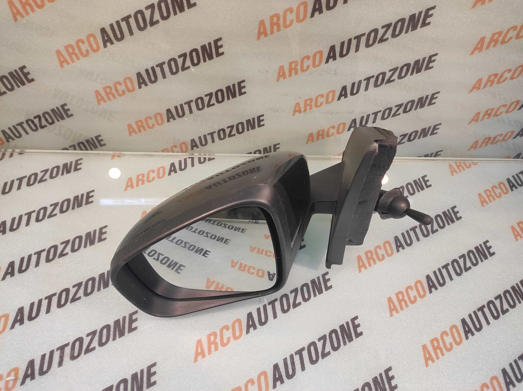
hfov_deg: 91.1
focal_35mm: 17
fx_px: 257
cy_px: 196
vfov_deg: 74.7
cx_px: 262
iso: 188
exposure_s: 1/33
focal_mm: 4.74
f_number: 1.79
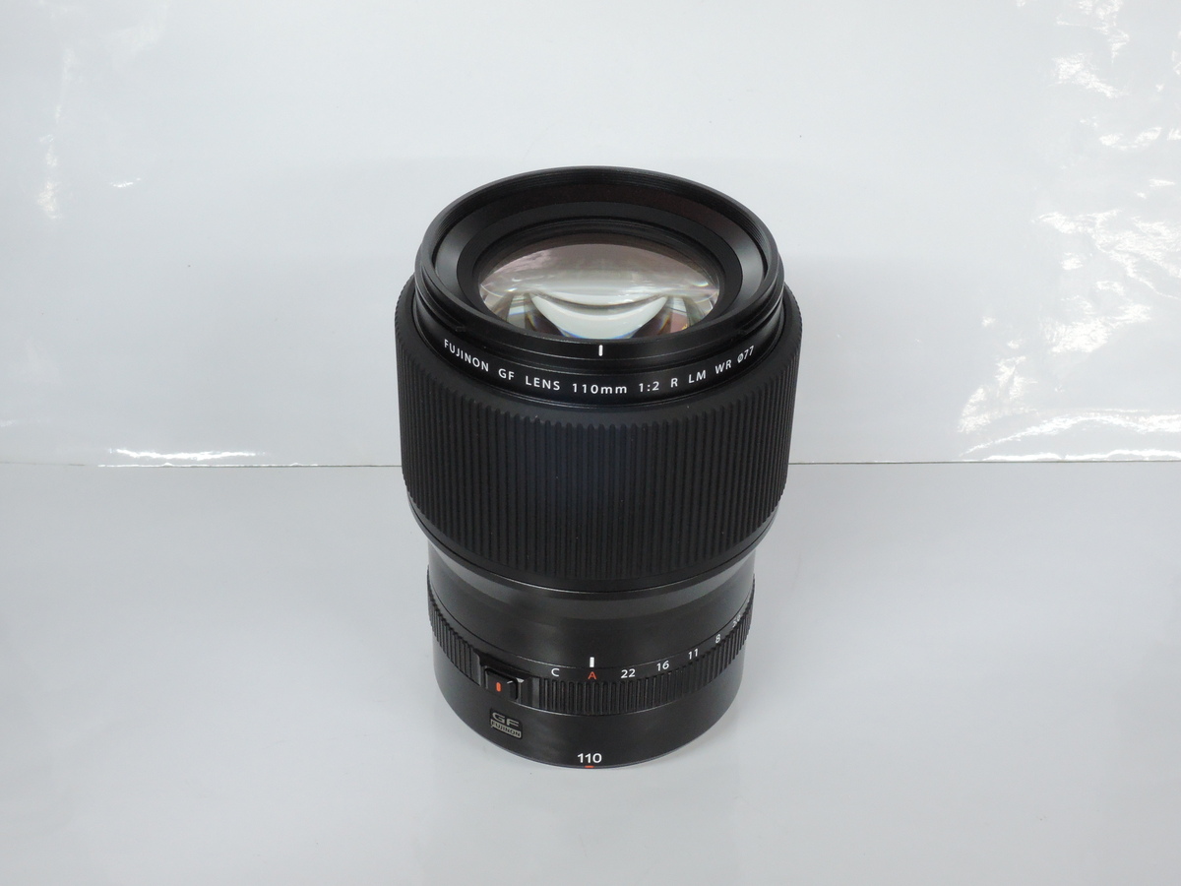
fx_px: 1876
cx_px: 590
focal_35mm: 55
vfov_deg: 26.6
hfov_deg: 34.9
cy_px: 443
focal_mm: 11.8
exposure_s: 1/20
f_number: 8
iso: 800
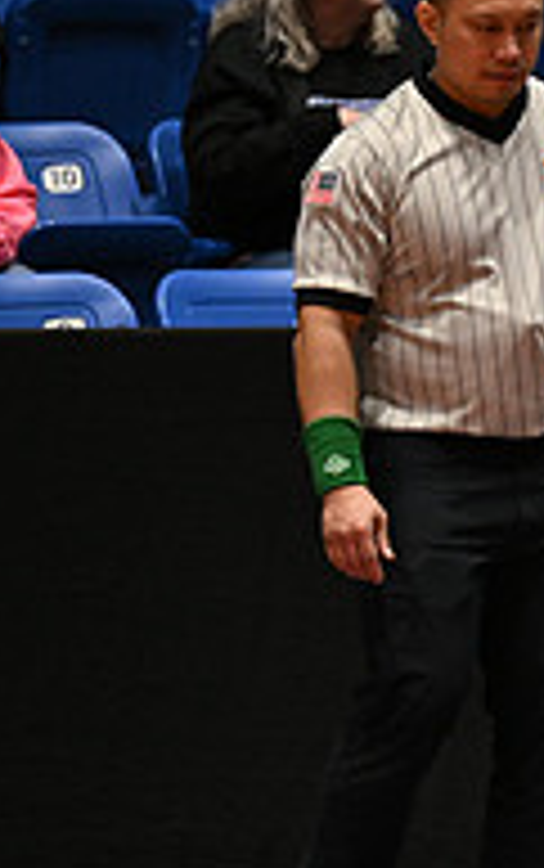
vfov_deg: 3.4
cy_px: 789
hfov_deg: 2.1
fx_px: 14485
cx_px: 1268
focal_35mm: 612
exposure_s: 1/767
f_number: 2.8
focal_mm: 200
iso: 3600
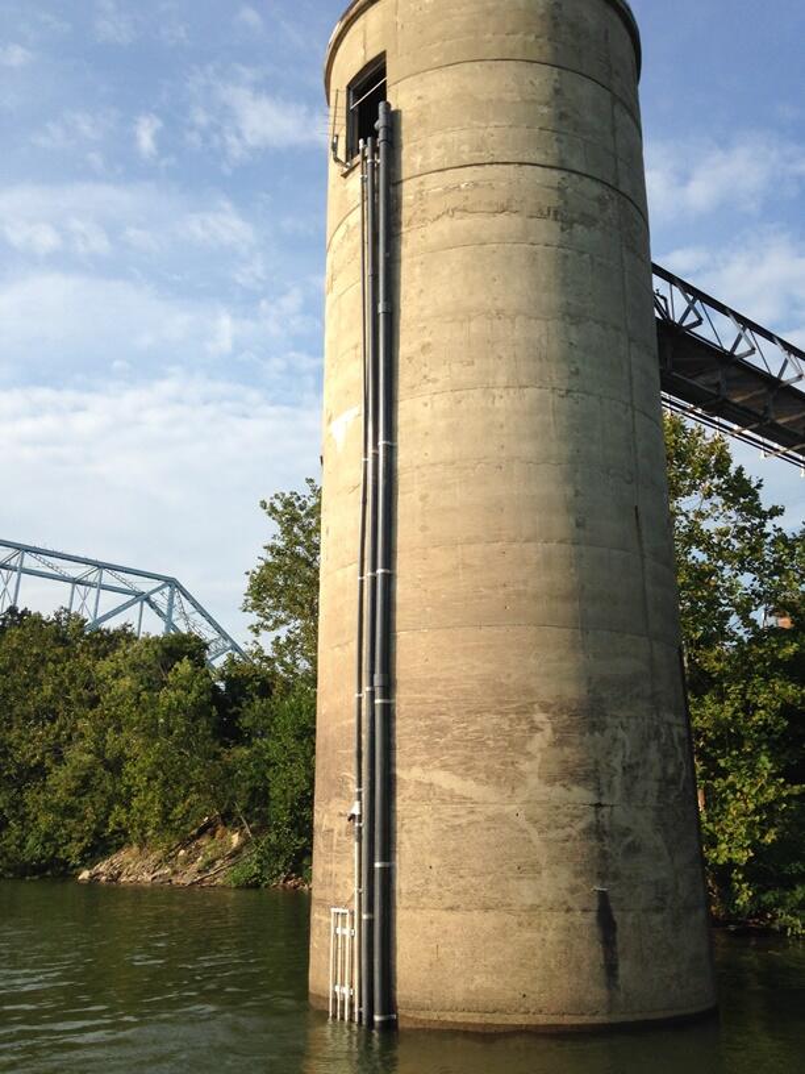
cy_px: 537
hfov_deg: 42.9
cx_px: 402
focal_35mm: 33
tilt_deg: +16.9
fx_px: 1023
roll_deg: -0.6
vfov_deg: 55.4
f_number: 2.4
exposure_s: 1/1153
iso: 50
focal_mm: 4.12
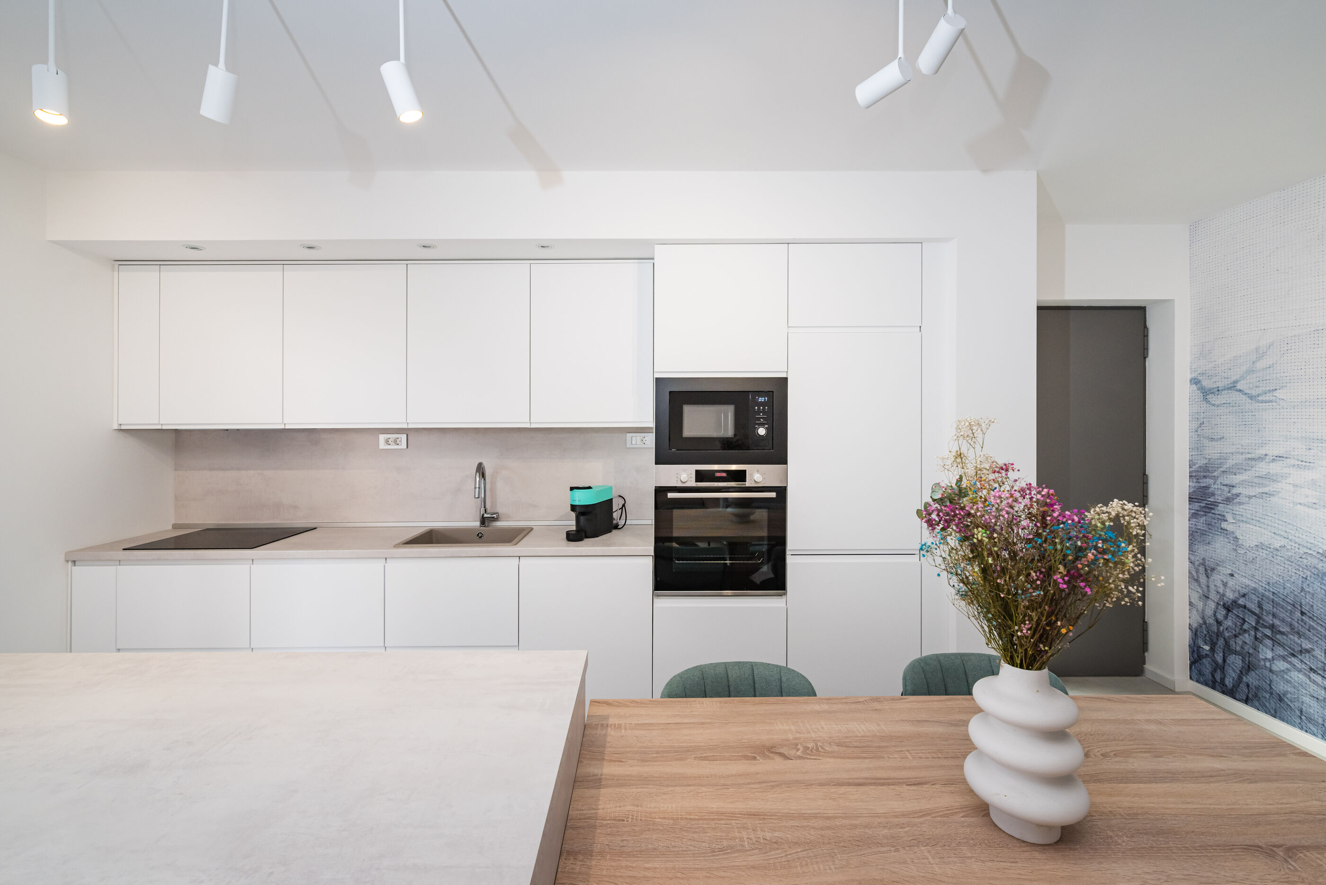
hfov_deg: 100.4
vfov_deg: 77.4
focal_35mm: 15
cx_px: 663
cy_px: 442
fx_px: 553
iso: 800
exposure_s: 1/100
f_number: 8
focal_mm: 15
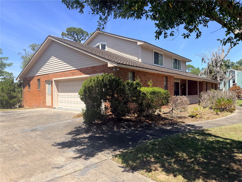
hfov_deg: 71.6
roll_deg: +0.5
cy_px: 91
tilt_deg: -1.3
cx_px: 121
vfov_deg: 56.8
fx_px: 168
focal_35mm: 24
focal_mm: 6.76
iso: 80
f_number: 1.78
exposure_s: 1/2611
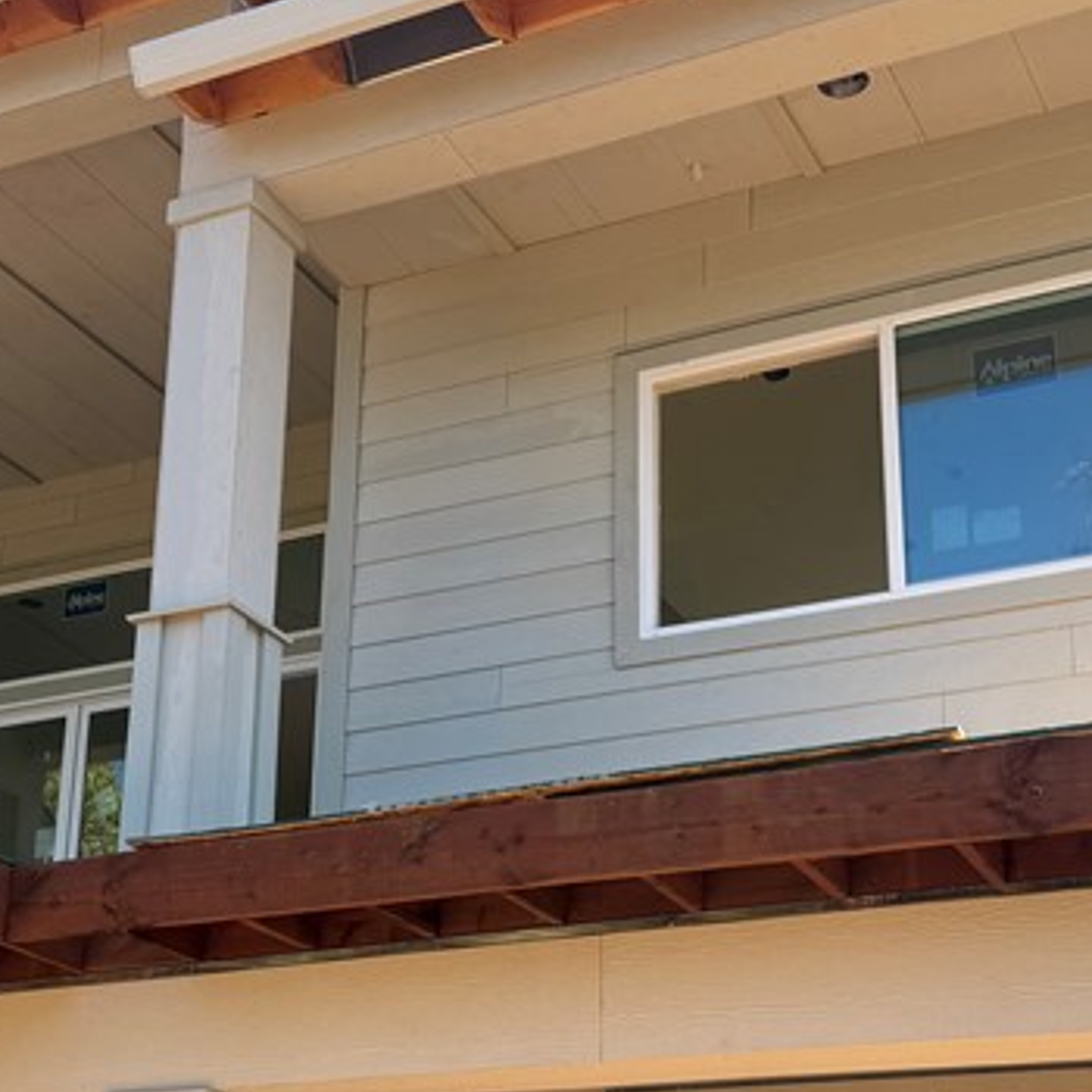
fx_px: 2213
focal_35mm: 62
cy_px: 705
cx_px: 402
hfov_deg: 27.6
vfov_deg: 27.6
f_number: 1.78
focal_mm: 6.76
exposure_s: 1/1122
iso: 80
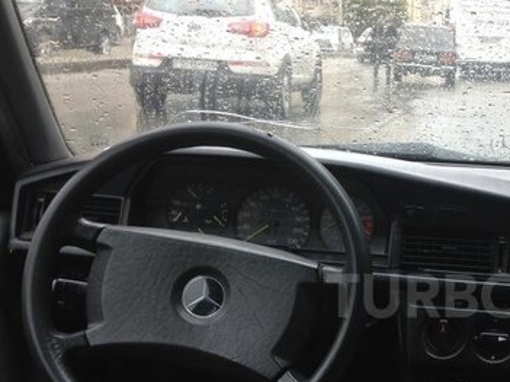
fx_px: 913
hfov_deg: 29.7
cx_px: 475
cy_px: 296
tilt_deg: -18.4
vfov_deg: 23.4
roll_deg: -3.8
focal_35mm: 62
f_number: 2.4
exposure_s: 1/146
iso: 50
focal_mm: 4.12
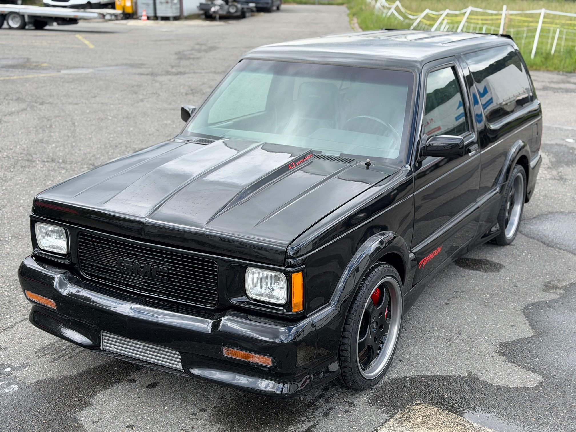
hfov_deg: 39.7
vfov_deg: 30.3
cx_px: 288
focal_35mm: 48
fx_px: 799
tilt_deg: -16.9
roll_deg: -0.2
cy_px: 216
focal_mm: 6.76
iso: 64
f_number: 1.78
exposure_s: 1/1377
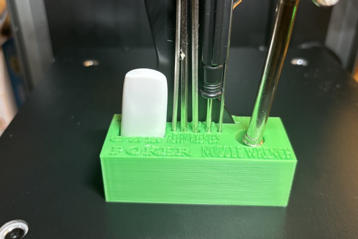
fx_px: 338
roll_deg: +1.0
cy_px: 101
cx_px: 175
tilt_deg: -29.0
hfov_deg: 55.8
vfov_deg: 38.8
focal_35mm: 34
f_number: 1.6
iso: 320
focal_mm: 5.96
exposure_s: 1/60
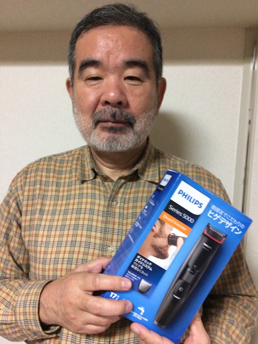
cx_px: 129
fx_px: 288
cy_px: 172
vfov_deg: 61.7
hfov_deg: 48.2
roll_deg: -1.0
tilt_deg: -5.7
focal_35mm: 29
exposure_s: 1/30
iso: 320
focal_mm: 4.15
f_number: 2.2
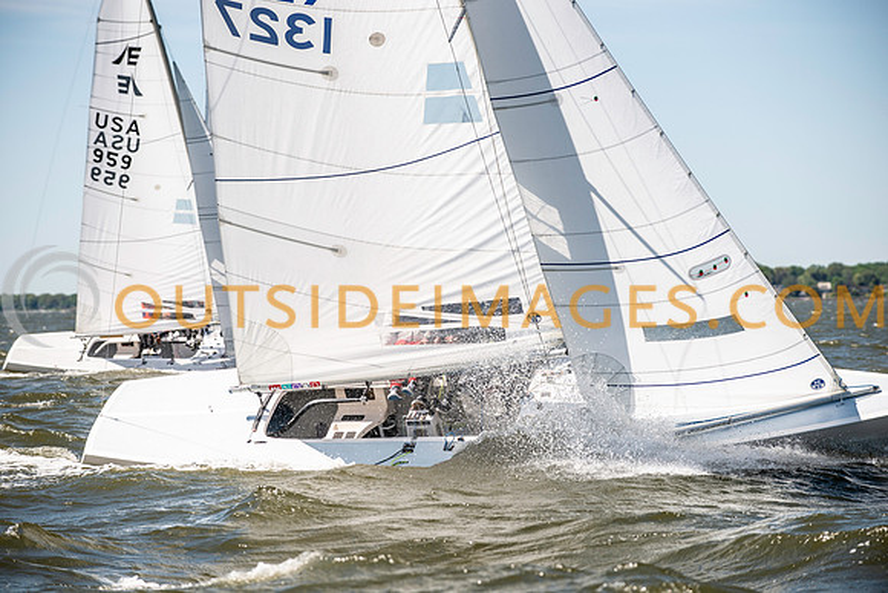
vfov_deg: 8.9
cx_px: 444
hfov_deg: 13.2
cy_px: 296
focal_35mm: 155
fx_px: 3824
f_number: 5
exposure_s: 1/2500
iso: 320
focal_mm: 155
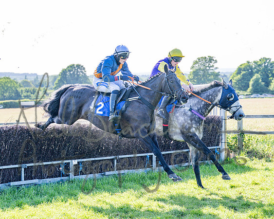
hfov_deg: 19.9
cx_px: 151
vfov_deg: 16.0
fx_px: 779
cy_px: 100
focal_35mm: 96
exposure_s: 1/1250
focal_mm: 70
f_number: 4
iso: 320
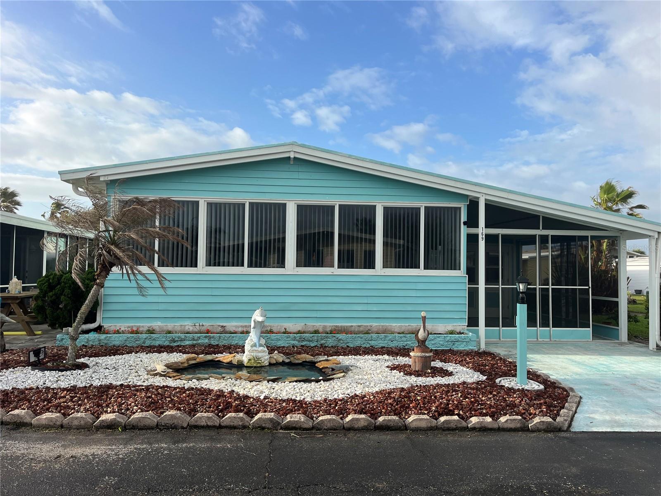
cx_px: 330
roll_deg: -1.7
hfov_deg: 67.3
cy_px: 248
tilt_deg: +1.6
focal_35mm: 26
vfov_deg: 53.1
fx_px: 496
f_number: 1.6
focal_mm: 5.1
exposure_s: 1/2222
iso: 50
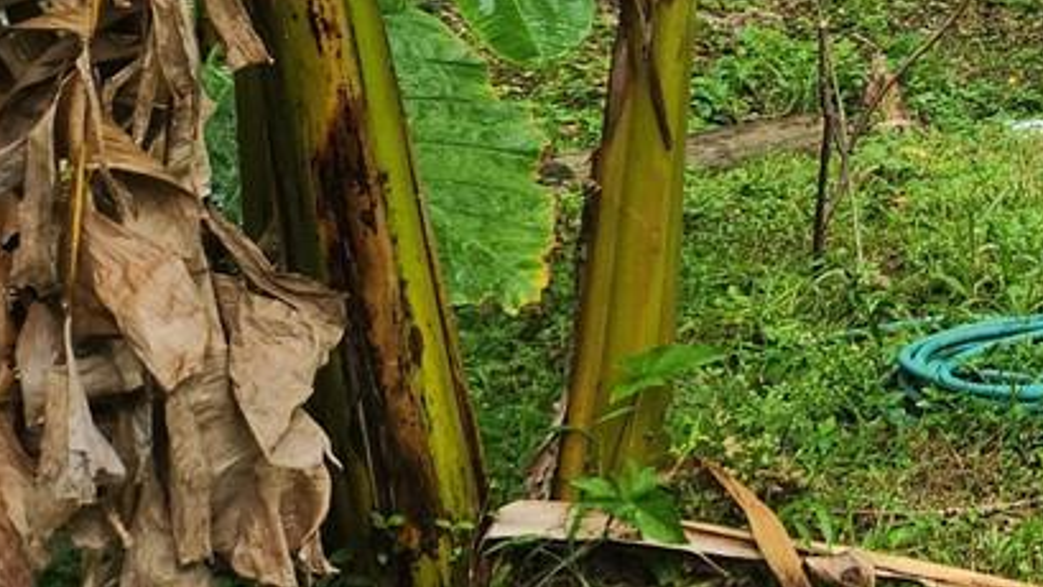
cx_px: 1989
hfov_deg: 17.0
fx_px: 2710
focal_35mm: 98
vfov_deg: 12.0
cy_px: -166
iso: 25
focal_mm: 5.4
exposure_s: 1/120
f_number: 1.8
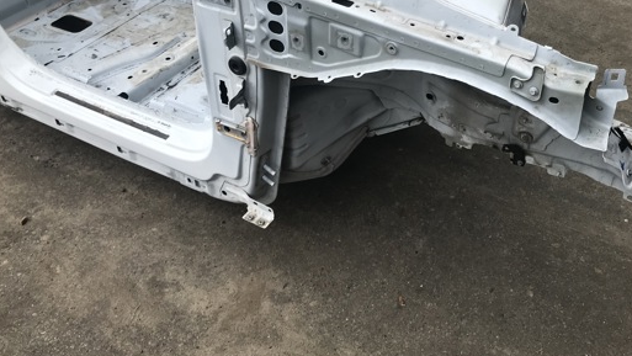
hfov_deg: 52.5
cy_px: 97
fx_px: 637
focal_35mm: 38
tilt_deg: -34.8
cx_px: 370
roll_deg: -2.3
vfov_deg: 30.8
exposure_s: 1/720
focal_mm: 3.99
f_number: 1.8
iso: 20
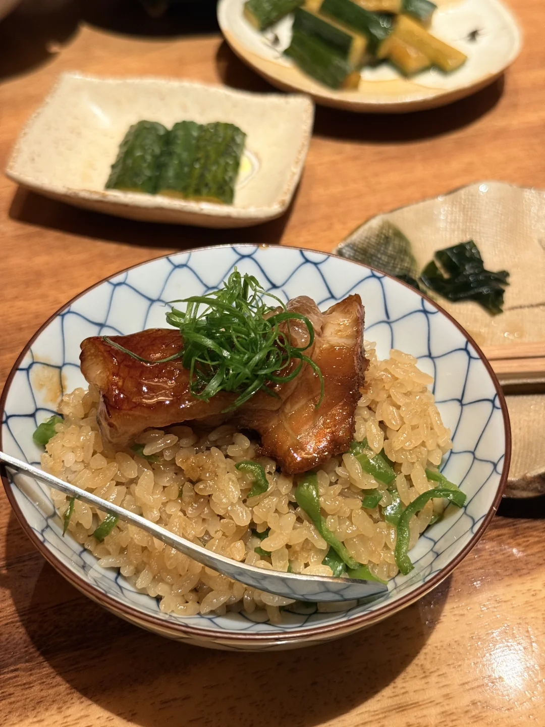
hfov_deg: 30.3
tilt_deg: -45.7
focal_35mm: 48
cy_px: 364
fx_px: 1008
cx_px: 272
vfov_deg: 39.7
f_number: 1.78
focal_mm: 6.76
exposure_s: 1/60
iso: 200
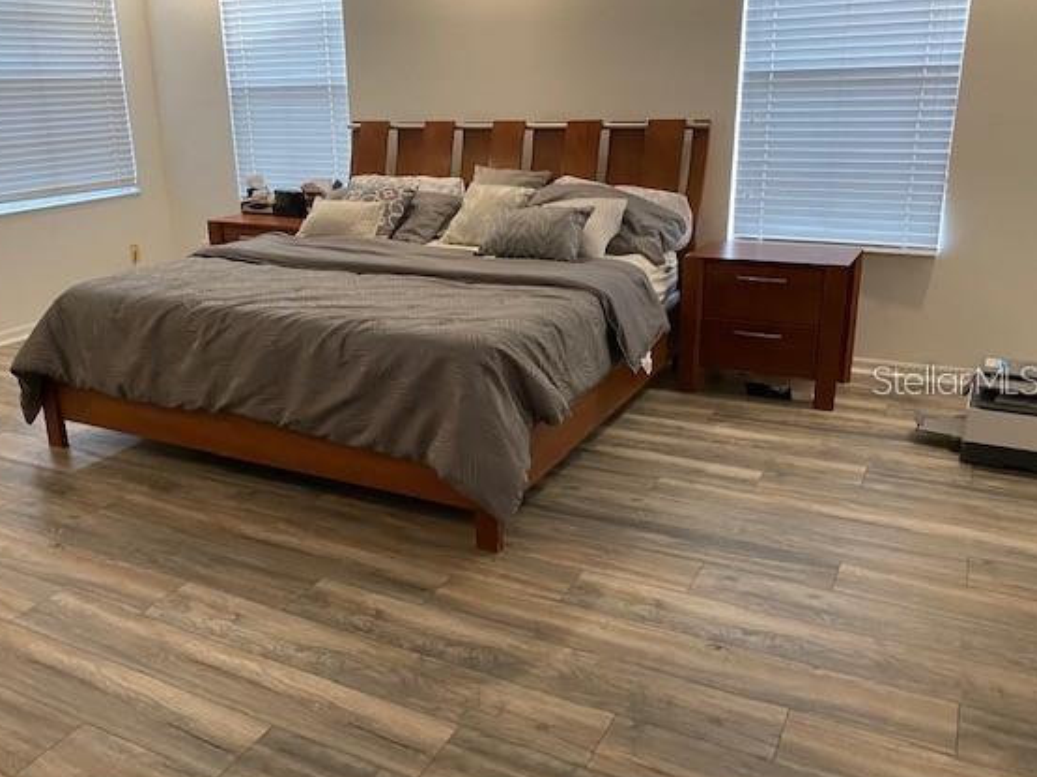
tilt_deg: -20.7
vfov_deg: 46.8
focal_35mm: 30
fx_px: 899
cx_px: 450
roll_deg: +1.0
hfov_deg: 59.8
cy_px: 379
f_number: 1.8
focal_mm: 4.25
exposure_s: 1/60
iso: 100
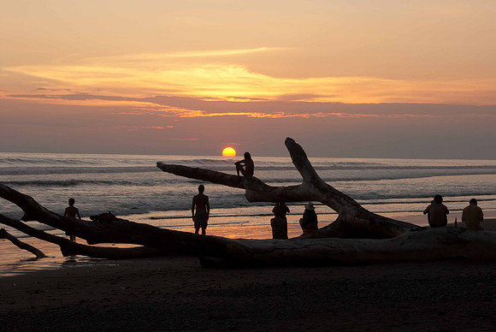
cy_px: 166
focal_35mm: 98
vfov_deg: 14.1
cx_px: 248
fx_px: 1345
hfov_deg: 20.9
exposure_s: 1/15
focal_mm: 65
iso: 100
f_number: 16
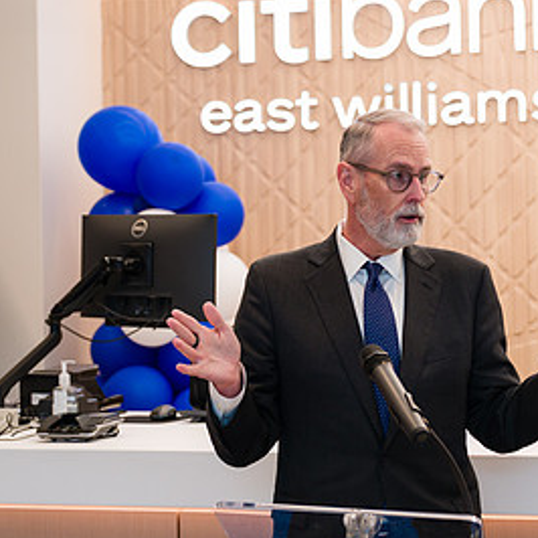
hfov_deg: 19.5
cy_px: 269
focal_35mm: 88
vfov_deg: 19.7
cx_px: 438
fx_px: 1547
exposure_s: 1/200
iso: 400
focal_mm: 44
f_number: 3.2
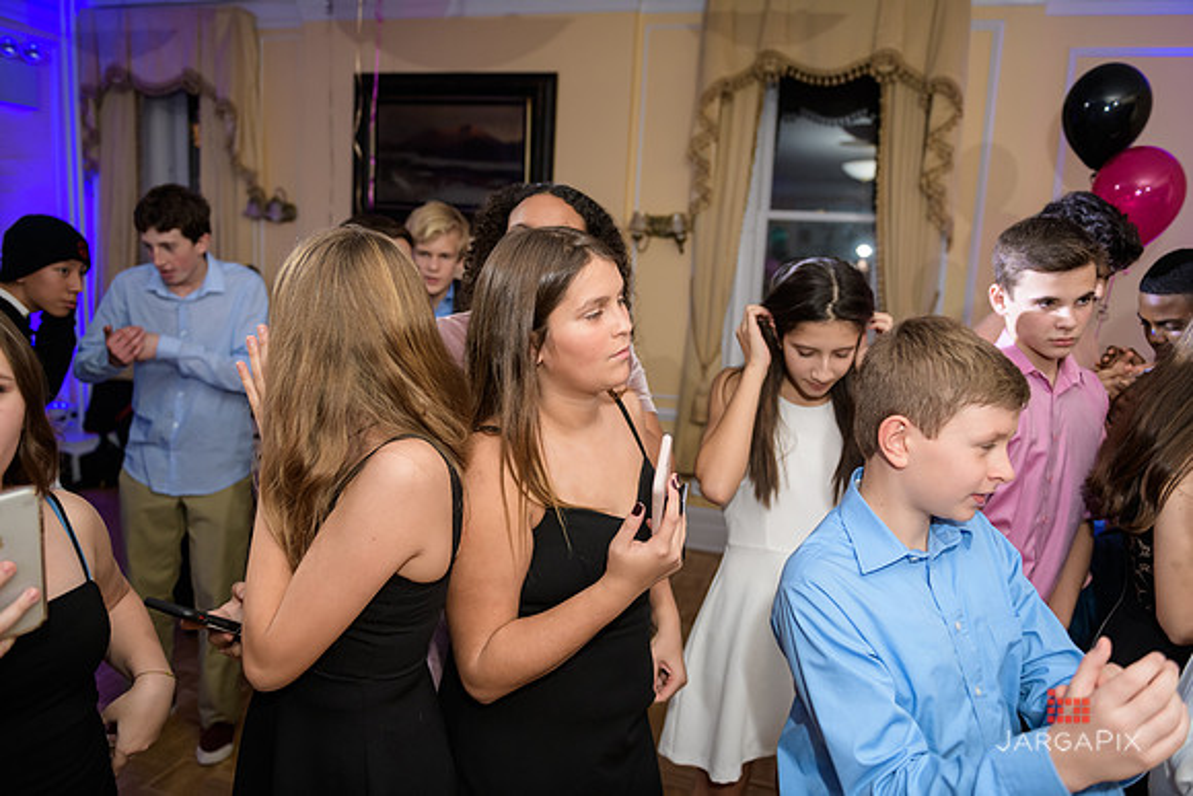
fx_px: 895
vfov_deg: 48.0
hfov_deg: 67.4
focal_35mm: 27
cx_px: 596
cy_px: 398
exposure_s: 1/125
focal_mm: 27
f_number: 3.2
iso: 800
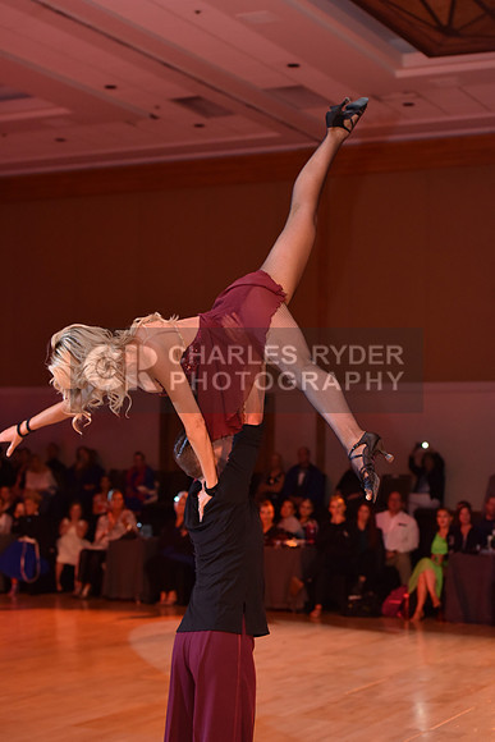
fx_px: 1443
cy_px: 371
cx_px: 248
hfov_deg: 19.5
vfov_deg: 28.8
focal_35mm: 70
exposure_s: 1/250
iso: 1600
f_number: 4
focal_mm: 70
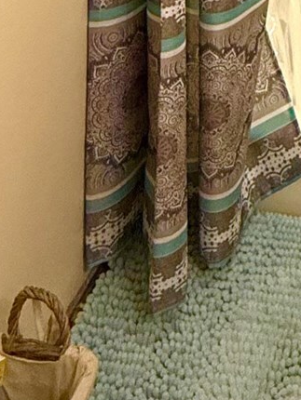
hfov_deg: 18.3
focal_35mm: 75
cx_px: 392
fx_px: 869
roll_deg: -1.4
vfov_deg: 18.3
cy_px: -380
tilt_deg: -6.7
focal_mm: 2.22
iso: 200
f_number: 2.2
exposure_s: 1/60
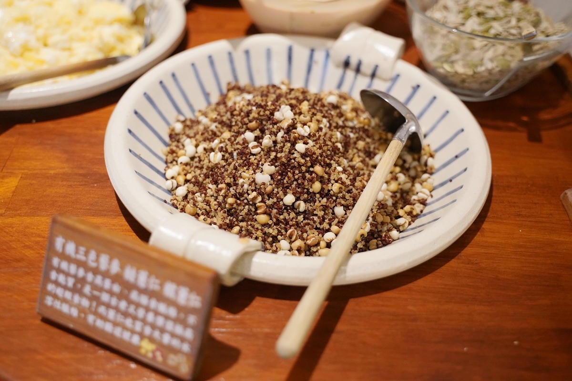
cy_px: 190
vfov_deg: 35.9
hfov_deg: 51.9
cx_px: 286
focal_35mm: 37
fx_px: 588
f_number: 2.8
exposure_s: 1/160
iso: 3200
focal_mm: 37
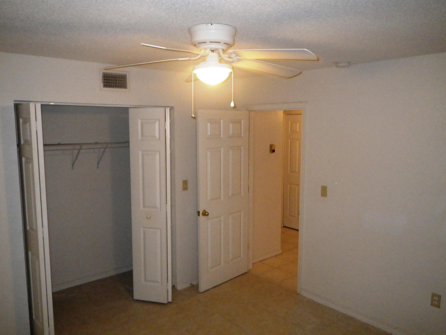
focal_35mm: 28
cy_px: 168
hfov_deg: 63.4
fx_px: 361
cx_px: 223
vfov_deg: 49.7
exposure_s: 1/50
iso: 400
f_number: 3.5
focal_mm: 5
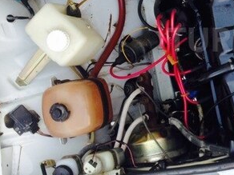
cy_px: 40
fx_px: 534
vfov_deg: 18.5
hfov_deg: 23.4
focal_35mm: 79
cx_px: 250
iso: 50
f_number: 2.4
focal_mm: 4.28
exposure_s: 1/180
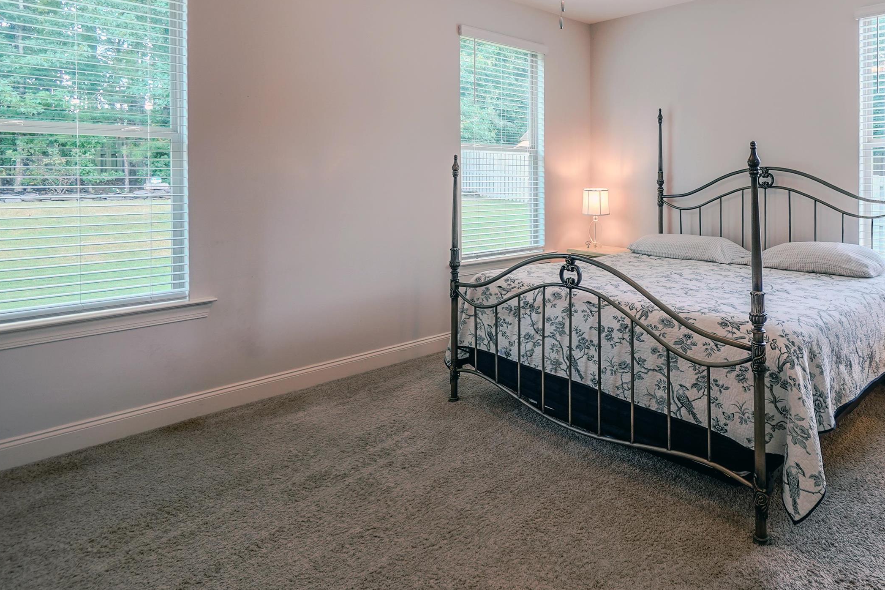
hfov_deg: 76.1
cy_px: 194
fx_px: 541
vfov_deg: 55.9
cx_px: 589
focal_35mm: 22
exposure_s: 1/15
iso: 250
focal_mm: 10
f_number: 16
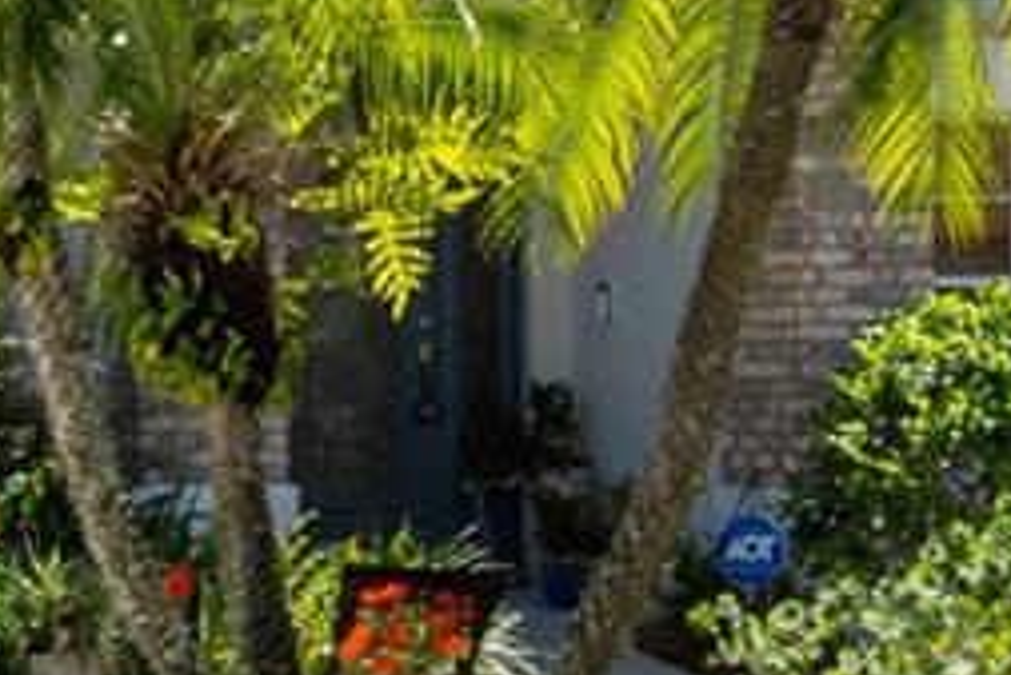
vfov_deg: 13.6
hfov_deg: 18.1
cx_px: -476
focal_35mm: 101
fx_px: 2838
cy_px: 363
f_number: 16
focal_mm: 16
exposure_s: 1/13
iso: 64
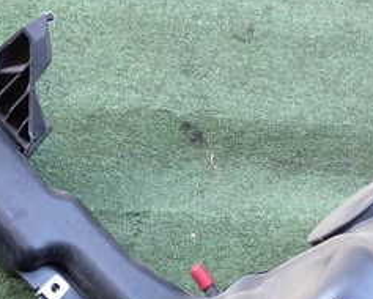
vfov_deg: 20.3
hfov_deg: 25.7
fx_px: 818
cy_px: 272
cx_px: 211
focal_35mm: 74
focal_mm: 5.4
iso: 200
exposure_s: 1/125
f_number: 2.3
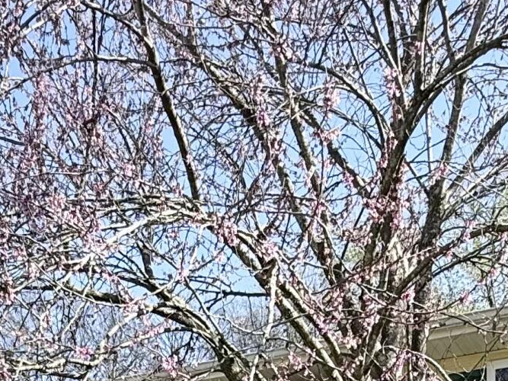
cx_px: 173
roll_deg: -0.3
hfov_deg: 30.5
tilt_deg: -0.2
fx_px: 924
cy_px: 684
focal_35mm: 63
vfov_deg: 18.4
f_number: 2.2
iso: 64
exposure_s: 1/901
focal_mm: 2.22
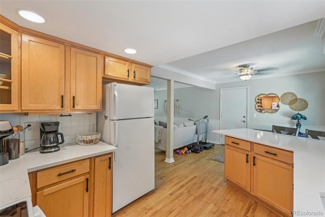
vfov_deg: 77.3
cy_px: 108
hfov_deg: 100.4
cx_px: 162
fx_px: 135
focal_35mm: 15
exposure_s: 1/6
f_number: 8
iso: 800
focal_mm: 10
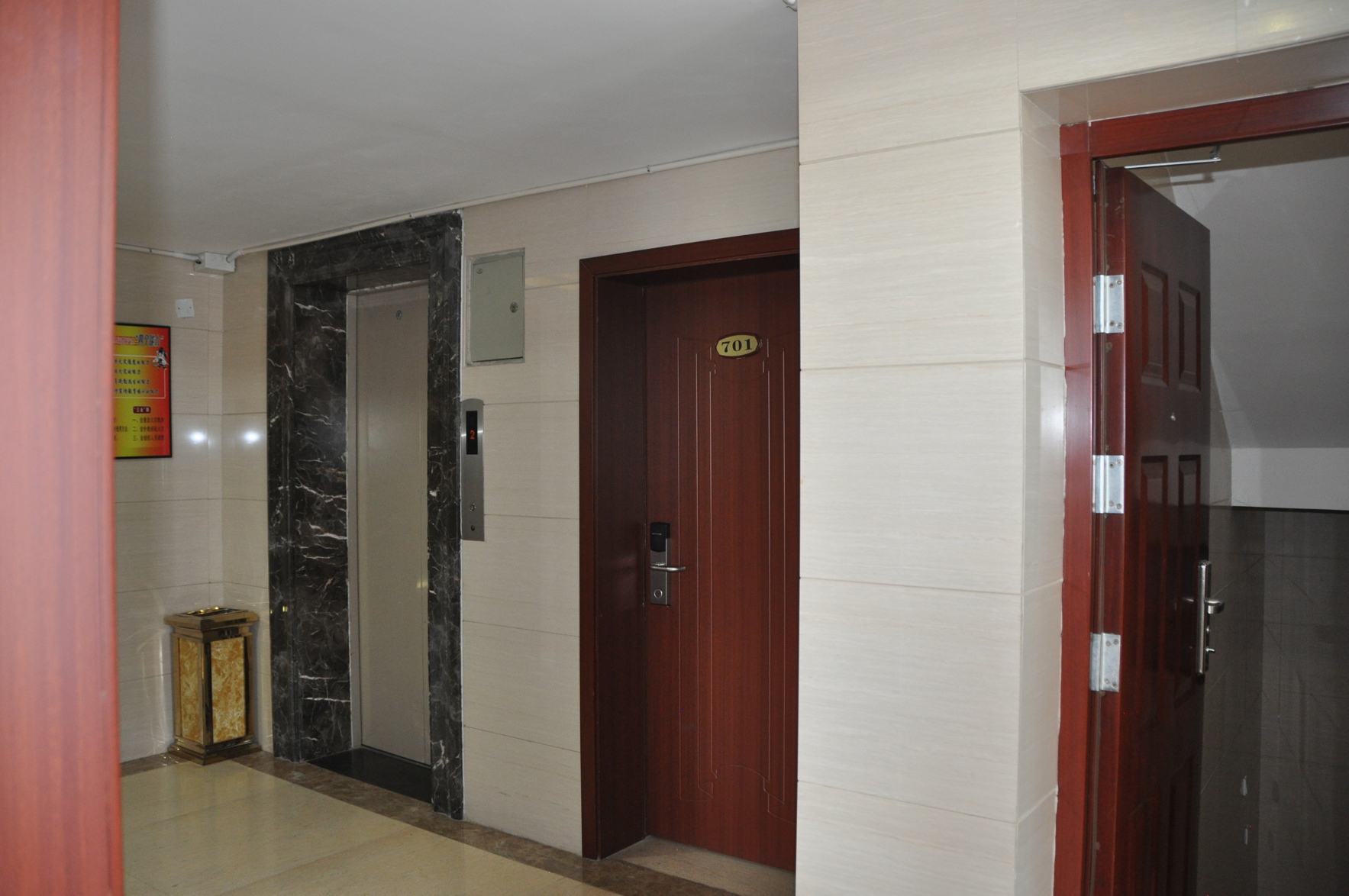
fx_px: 1011
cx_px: 674
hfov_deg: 67.4
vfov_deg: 47.8
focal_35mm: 27
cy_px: 448
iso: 800
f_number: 3.5
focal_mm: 18
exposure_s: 1/60
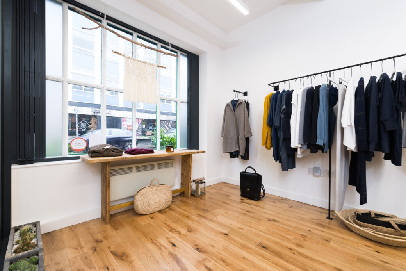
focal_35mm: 15
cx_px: 203
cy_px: 136
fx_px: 169
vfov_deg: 77.4
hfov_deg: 100.4
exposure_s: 1/15
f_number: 5.6
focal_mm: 15
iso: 100
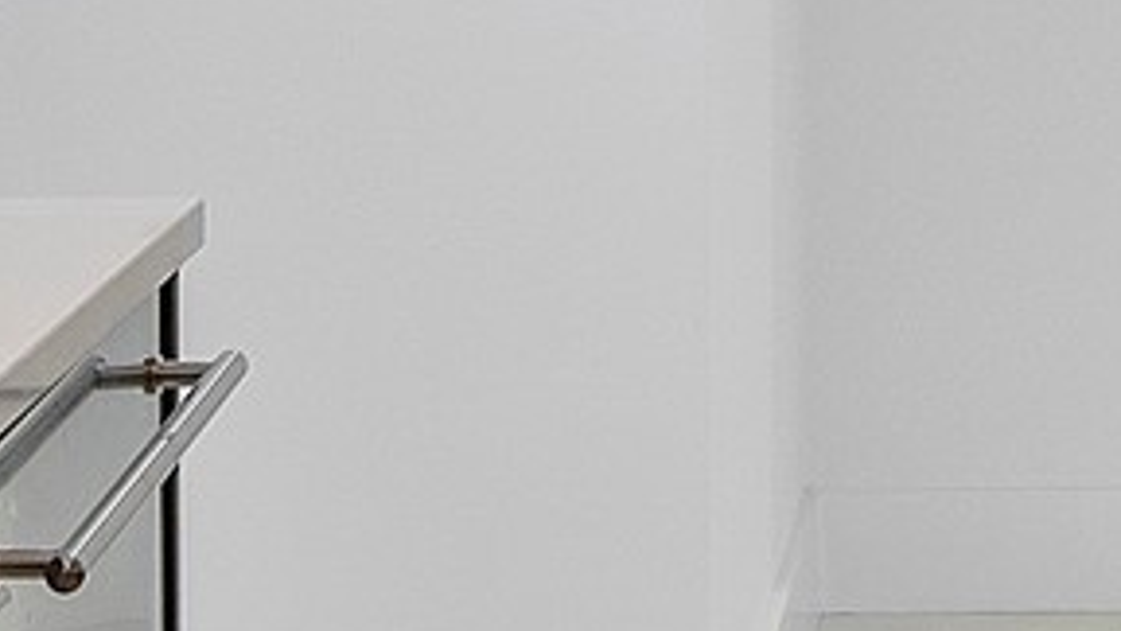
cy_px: -571
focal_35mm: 185
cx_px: 1265
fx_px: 5499
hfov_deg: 11.5
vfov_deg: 6.4
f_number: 8
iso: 640
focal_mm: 30
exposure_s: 1/20
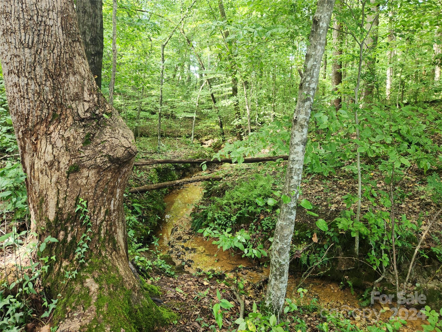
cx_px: 221
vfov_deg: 58.9
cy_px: 166
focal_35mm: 23
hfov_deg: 73.9
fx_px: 294
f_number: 1.8
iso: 320
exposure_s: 1/120
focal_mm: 5.4
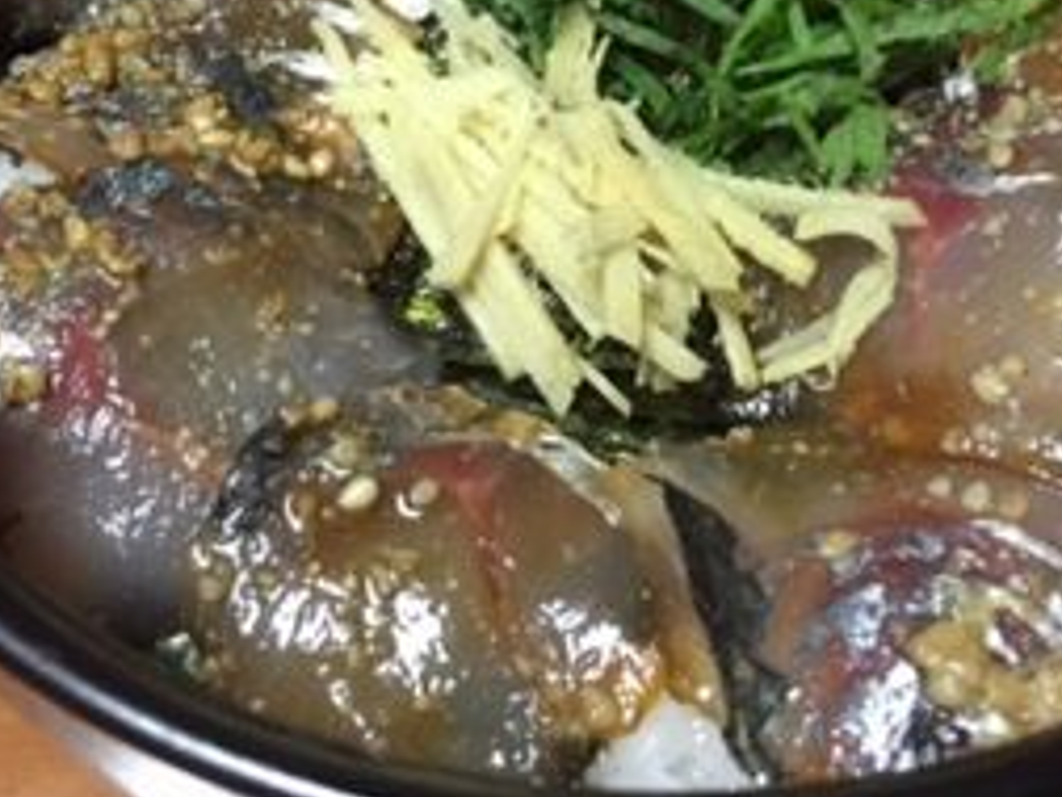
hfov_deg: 34.9
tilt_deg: -54.5
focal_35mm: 55
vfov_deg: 25.8
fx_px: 1688
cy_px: 84
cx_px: 558
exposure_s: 1/30
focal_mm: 4.15
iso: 200
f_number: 2.2
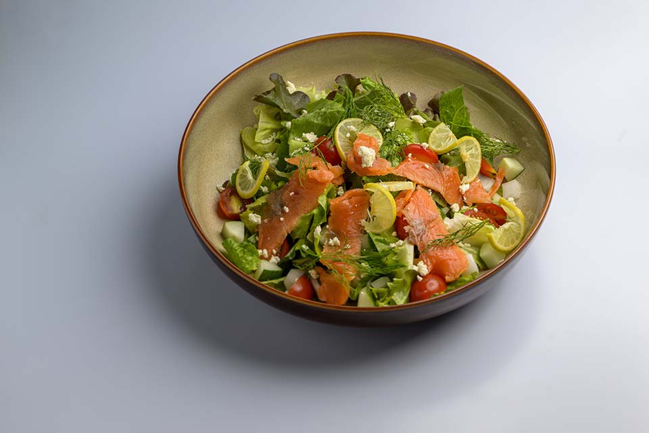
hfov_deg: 23.9
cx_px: 324
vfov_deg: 16.1
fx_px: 1532
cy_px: 216
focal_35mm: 85
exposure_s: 1/200
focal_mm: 85
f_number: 8.5
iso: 80
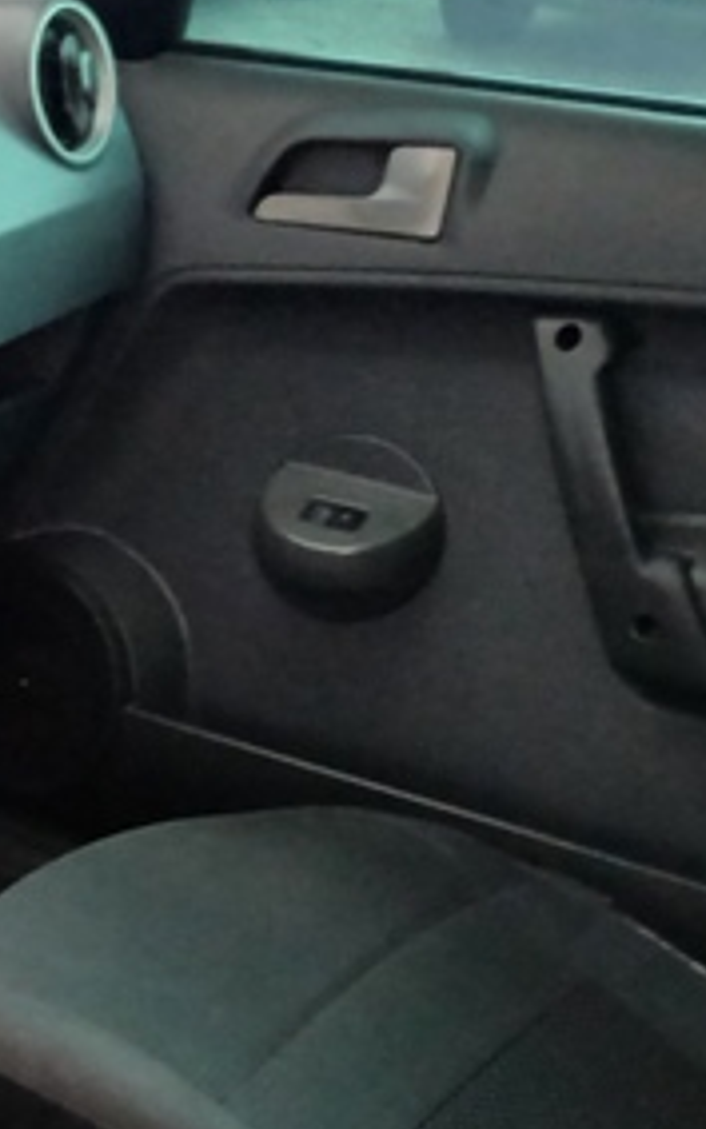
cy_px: 949
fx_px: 2400
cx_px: -670
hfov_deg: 14.2
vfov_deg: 25.9
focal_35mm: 78
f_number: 1.8
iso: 500
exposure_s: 1/20
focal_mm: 3.98
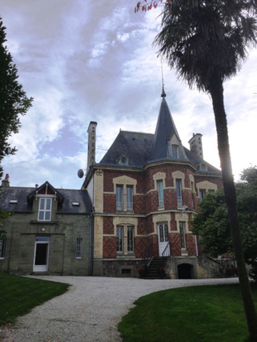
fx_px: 307
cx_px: 128
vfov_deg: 58.4
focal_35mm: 31
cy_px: 171
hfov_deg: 45.4
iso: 25
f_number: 2.4
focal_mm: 3.3
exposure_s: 1/1431
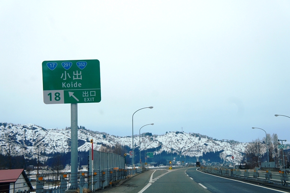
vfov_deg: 22.4
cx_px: 146
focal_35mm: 61
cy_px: 96
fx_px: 487
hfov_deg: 33.2
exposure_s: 1/400
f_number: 7.1
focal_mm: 39
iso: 200
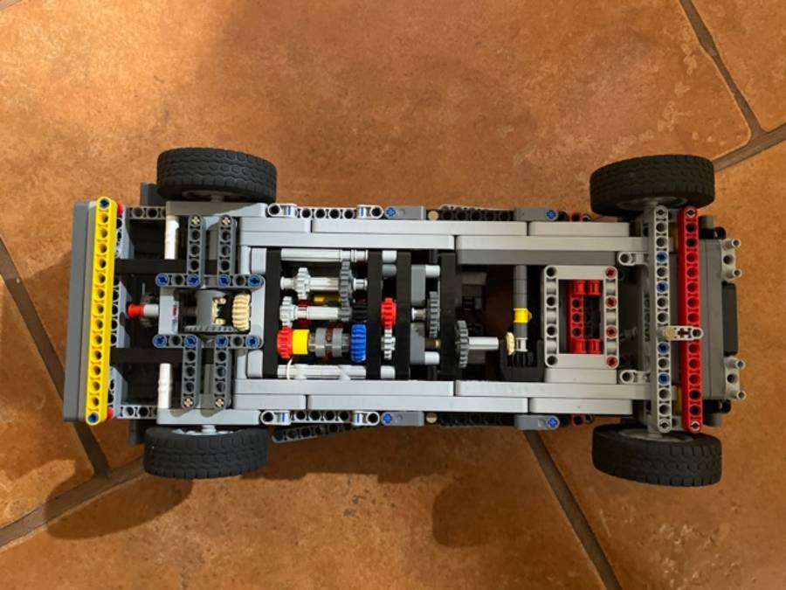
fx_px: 590
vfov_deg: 53.1
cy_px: 295
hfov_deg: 67.3
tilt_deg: -85.5
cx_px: 393
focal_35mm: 26
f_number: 1.6
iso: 640
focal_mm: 4.2
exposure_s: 1/25
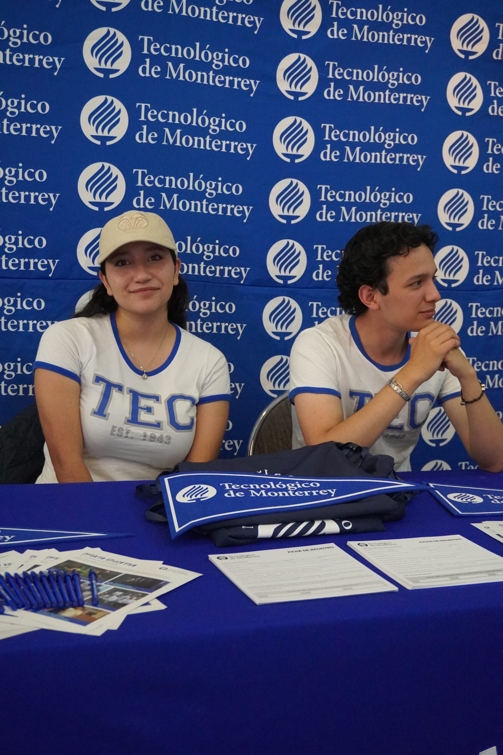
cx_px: 252
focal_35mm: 44
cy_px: 378
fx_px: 911
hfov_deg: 30.9
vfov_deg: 45.0
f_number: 4.5
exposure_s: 1/160
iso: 6400
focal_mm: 29
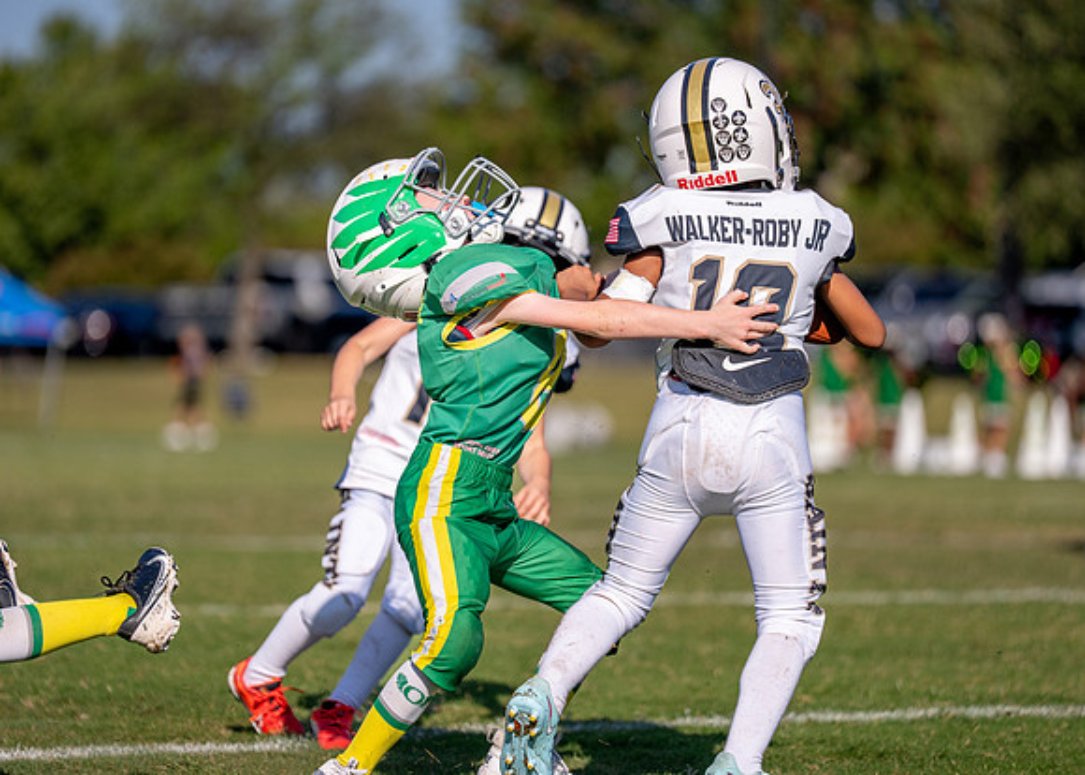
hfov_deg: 10.8
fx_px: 5743
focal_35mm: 186
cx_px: 481
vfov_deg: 7.7
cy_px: 375
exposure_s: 1/8000
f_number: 2.8
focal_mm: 170
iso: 250
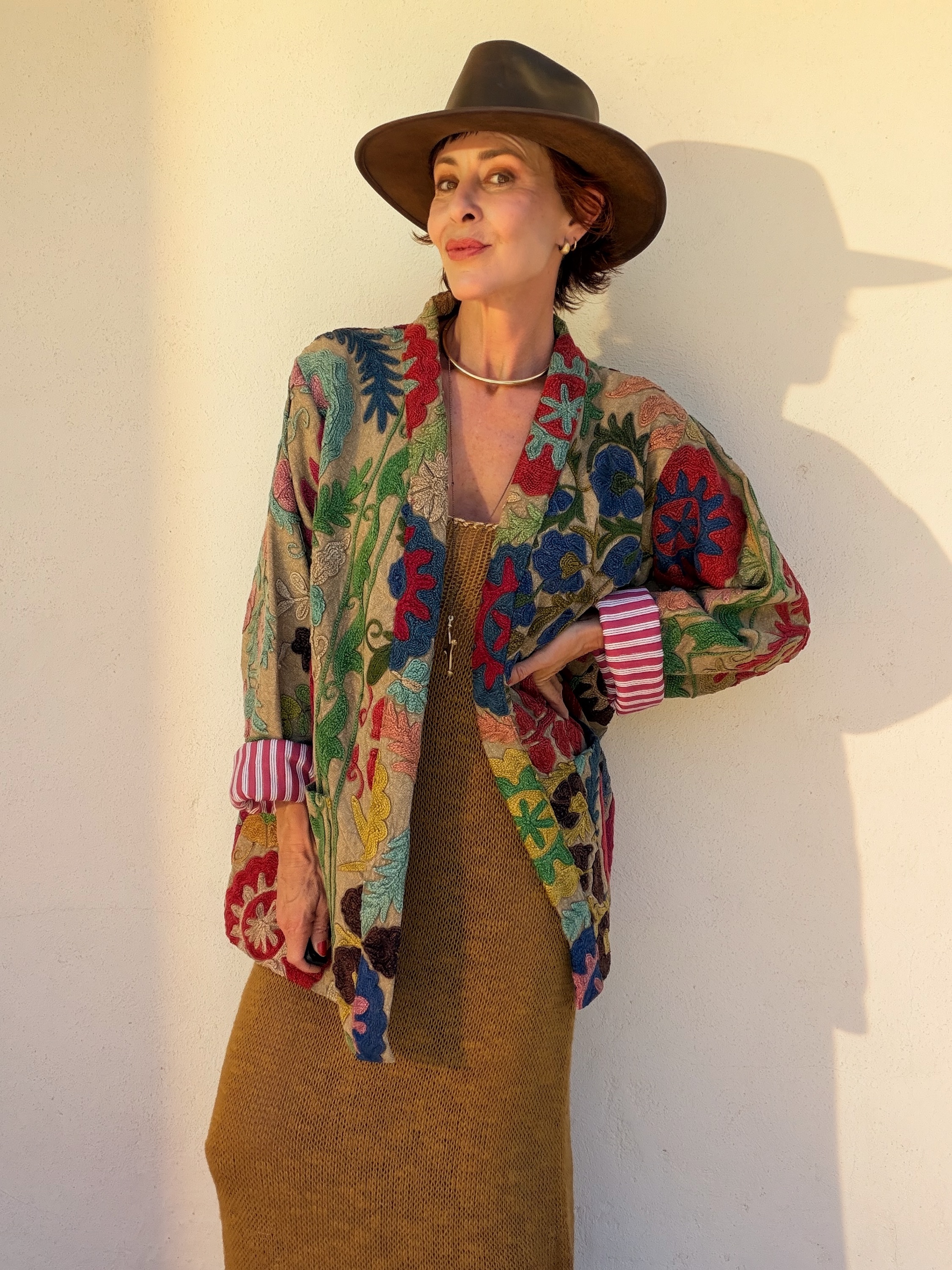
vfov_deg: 60.0
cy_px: 635
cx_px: 476
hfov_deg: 46.8
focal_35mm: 30
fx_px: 1100
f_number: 1.9
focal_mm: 2.71
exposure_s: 1/365
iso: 25
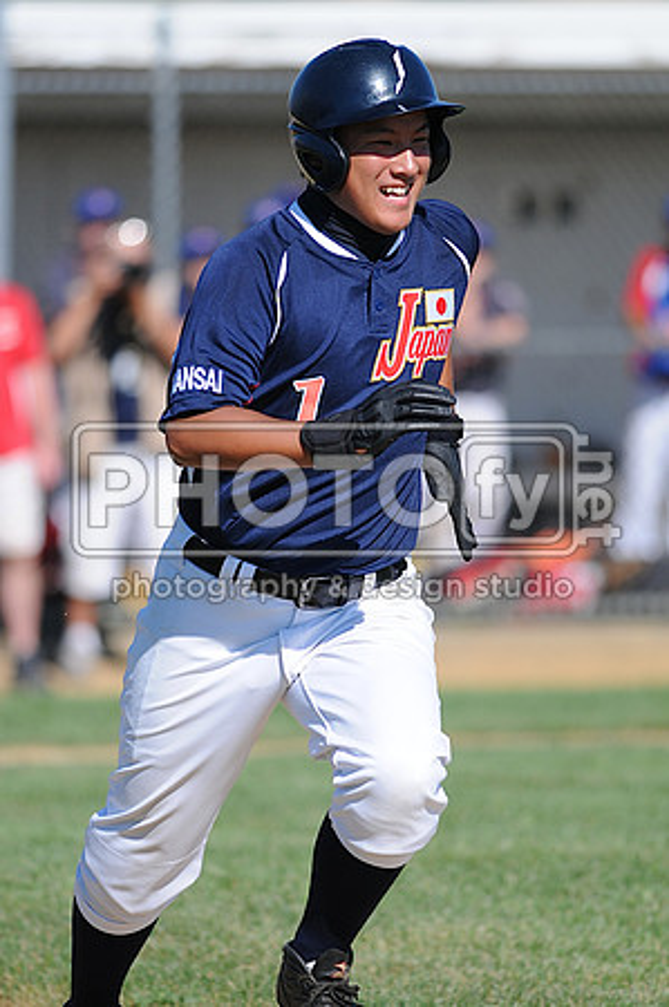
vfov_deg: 4.6
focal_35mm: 450
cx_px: 334
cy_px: 504
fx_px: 12572
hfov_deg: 3.0
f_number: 4
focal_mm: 300
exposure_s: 1/2000
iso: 200
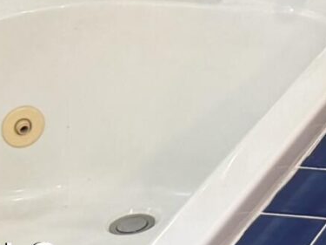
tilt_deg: -6.2
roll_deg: +0.4
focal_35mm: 164
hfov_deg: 10.4
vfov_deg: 7.8
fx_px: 1544
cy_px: -500
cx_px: 782
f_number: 1.78
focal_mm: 6.76
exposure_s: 1/60
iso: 125
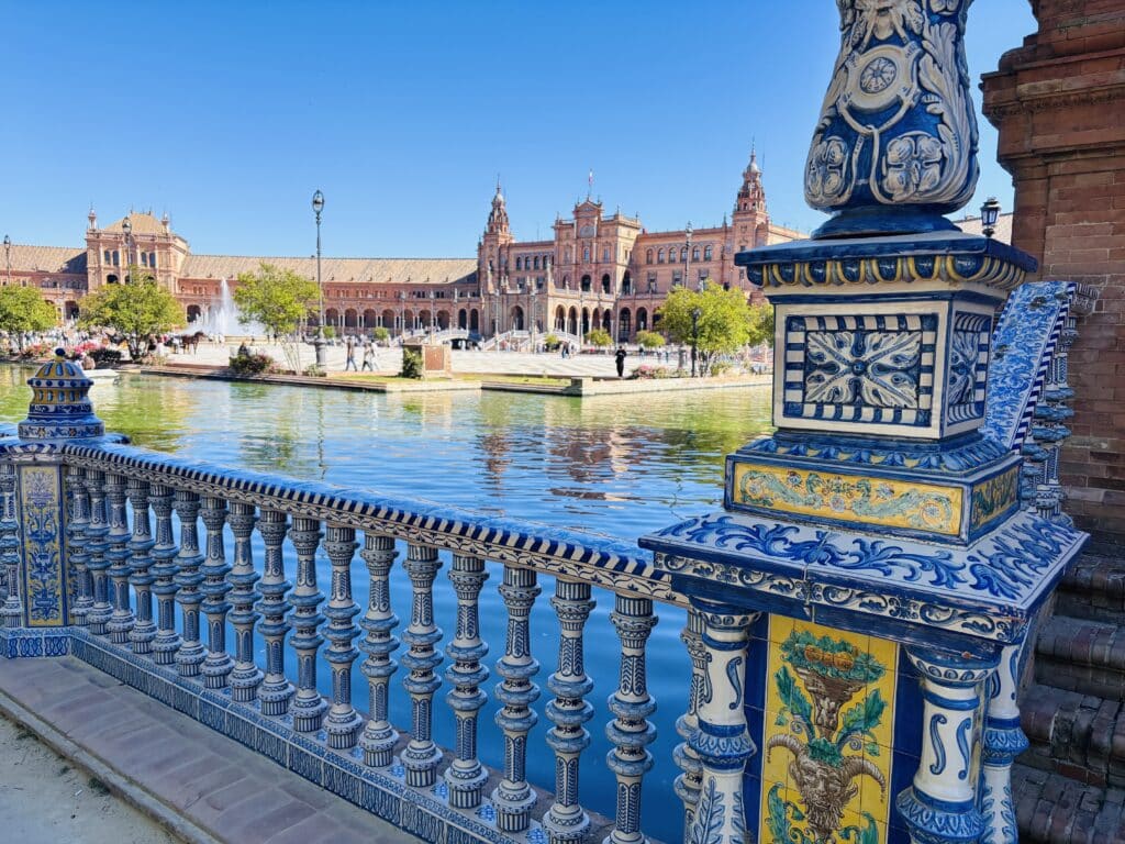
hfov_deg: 67.3
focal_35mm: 26
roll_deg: -1.1
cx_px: 562
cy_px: 422
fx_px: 845
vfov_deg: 53.1
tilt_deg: -6.3
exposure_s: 1/1590
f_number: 1.6
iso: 50
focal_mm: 5.96
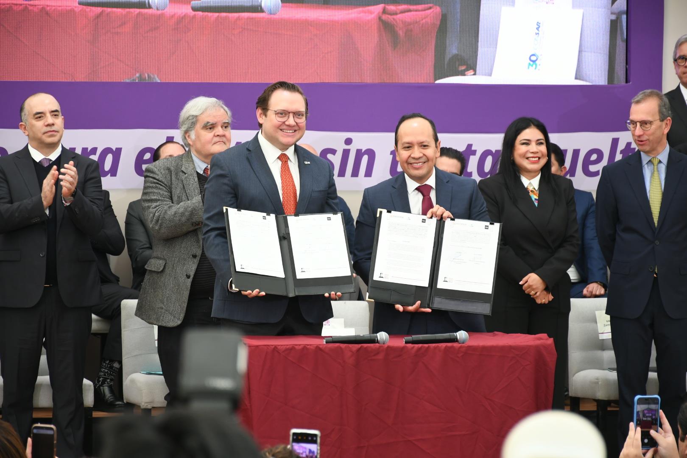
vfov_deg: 7.9
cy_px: 229
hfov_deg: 11.8
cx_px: 344
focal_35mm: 174
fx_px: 3320
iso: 800
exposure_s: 1/100
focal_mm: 116
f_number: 5.6
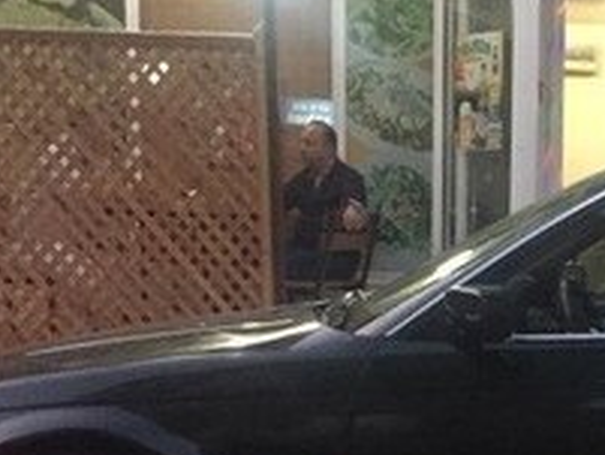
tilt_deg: -9.1
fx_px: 1661
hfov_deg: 19.2
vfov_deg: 15.1
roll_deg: -3.1
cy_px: 523
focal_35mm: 95
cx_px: 765
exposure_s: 1/17
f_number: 2.2
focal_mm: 4.15
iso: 320
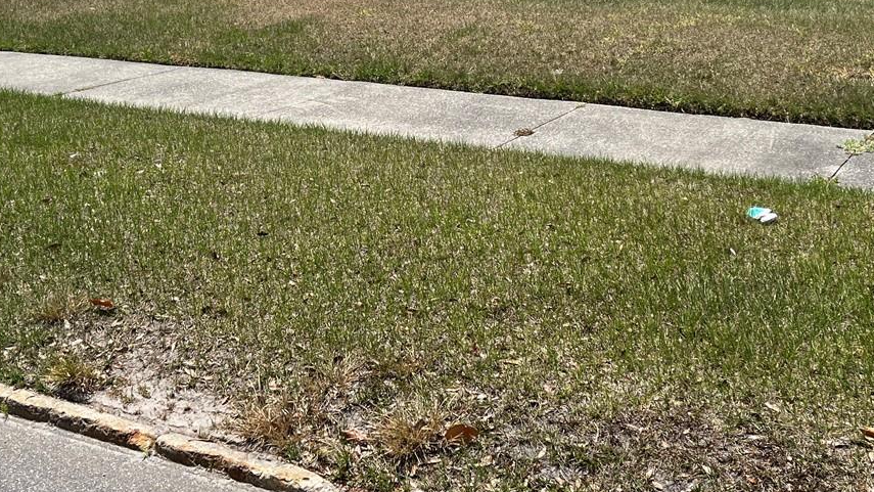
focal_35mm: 53
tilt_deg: -6.2
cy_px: 29
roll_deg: +0.0
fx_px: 1228
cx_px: 379
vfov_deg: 22.0
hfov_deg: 39.1
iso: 50
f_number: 1.6
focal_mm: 5.1
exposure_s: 1/4310
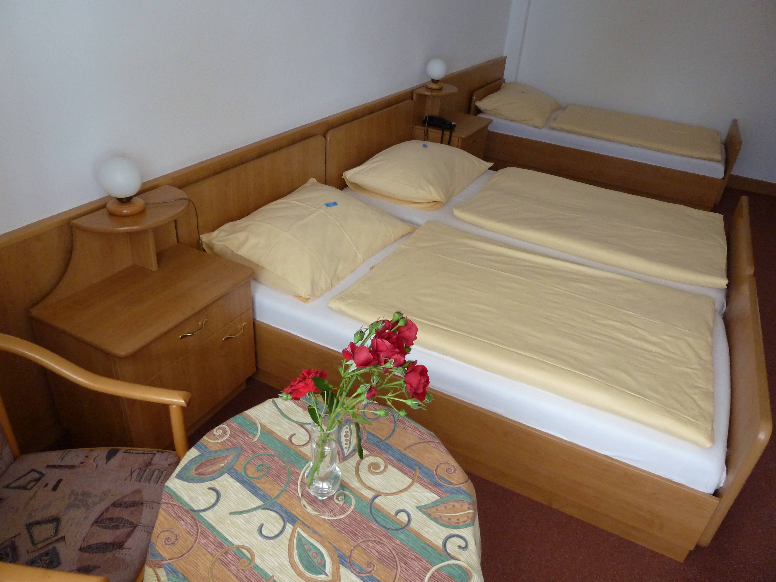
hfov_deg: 69.4
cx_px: 388
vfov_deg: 54.9
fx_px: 560
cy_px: 291
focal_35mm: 25
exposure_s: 1/30
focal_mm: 4.1
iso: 320
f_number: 3.3
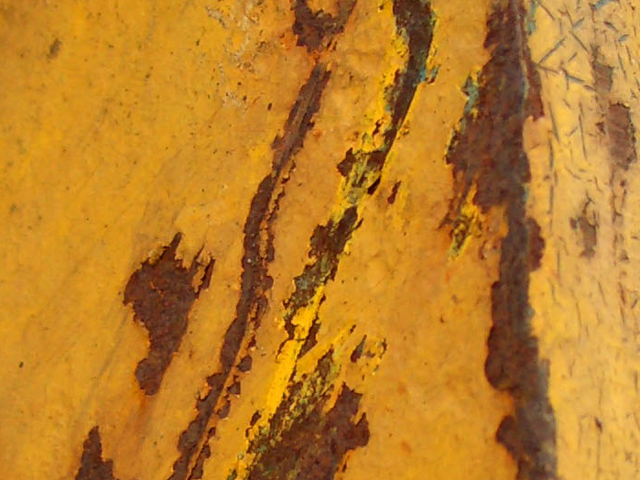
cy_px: 393
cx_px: 464
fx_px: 2680
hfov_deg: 13.6
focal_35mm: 145
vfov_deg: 10.2
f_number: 2.8
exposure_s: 1/200
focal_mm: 7.1
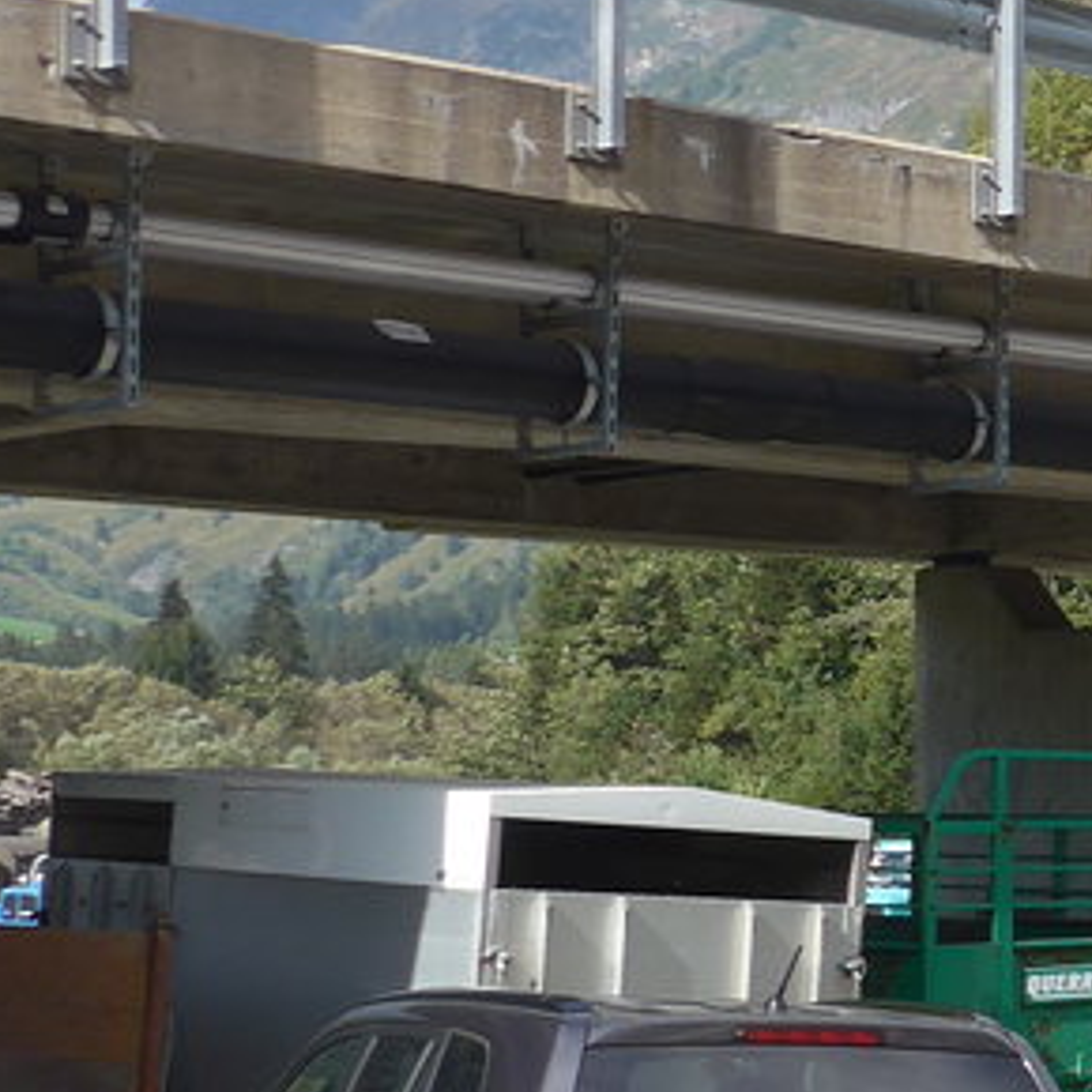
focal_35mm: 106
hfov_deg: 14.1
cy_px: 738
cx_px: 2116
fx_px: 3783
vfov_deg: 16.4
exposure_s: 1/1000
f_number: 2.8
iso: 80
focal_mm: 6
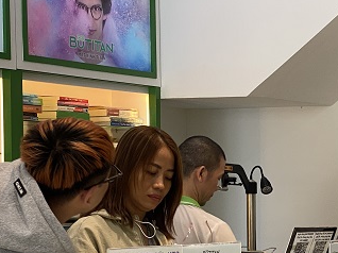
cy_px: 263
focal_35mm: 131
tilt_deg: -3.4
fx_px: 1278
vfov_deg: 11.2
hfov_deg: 14.9
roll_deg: -1.3
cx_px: 318
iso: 50
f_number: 2
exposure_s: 1/100
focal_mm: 6
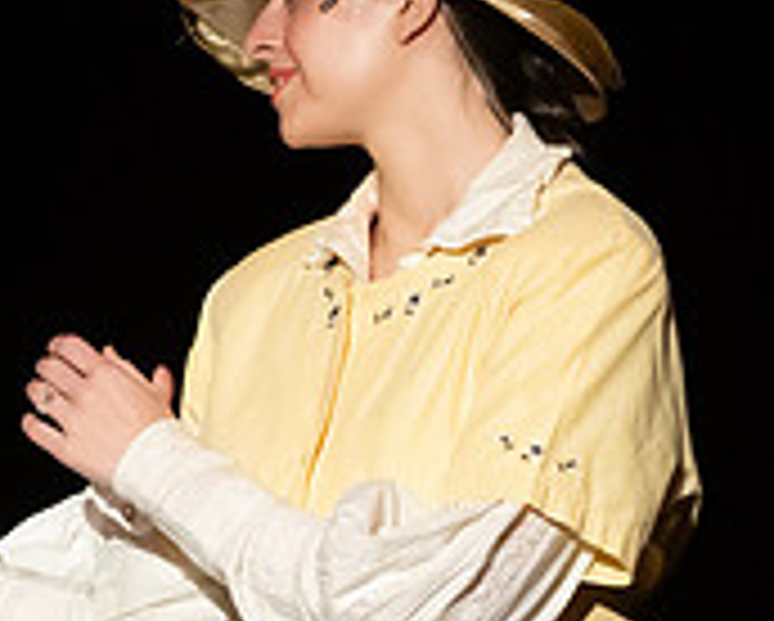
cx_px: 333
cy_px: 874
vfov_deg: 1.1
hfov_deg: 1.3
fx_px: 33735
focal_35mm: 1471
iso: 6400
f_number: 2.8
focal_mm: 300
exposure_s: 1/400
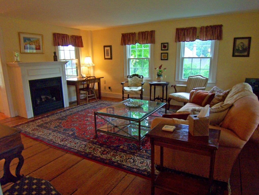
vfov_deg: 58.9
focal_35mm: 23
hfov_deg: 73.9
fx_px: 172
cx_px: 130
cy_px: 98
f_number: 2.8
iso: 200
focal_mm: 3.8
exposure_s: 1/30
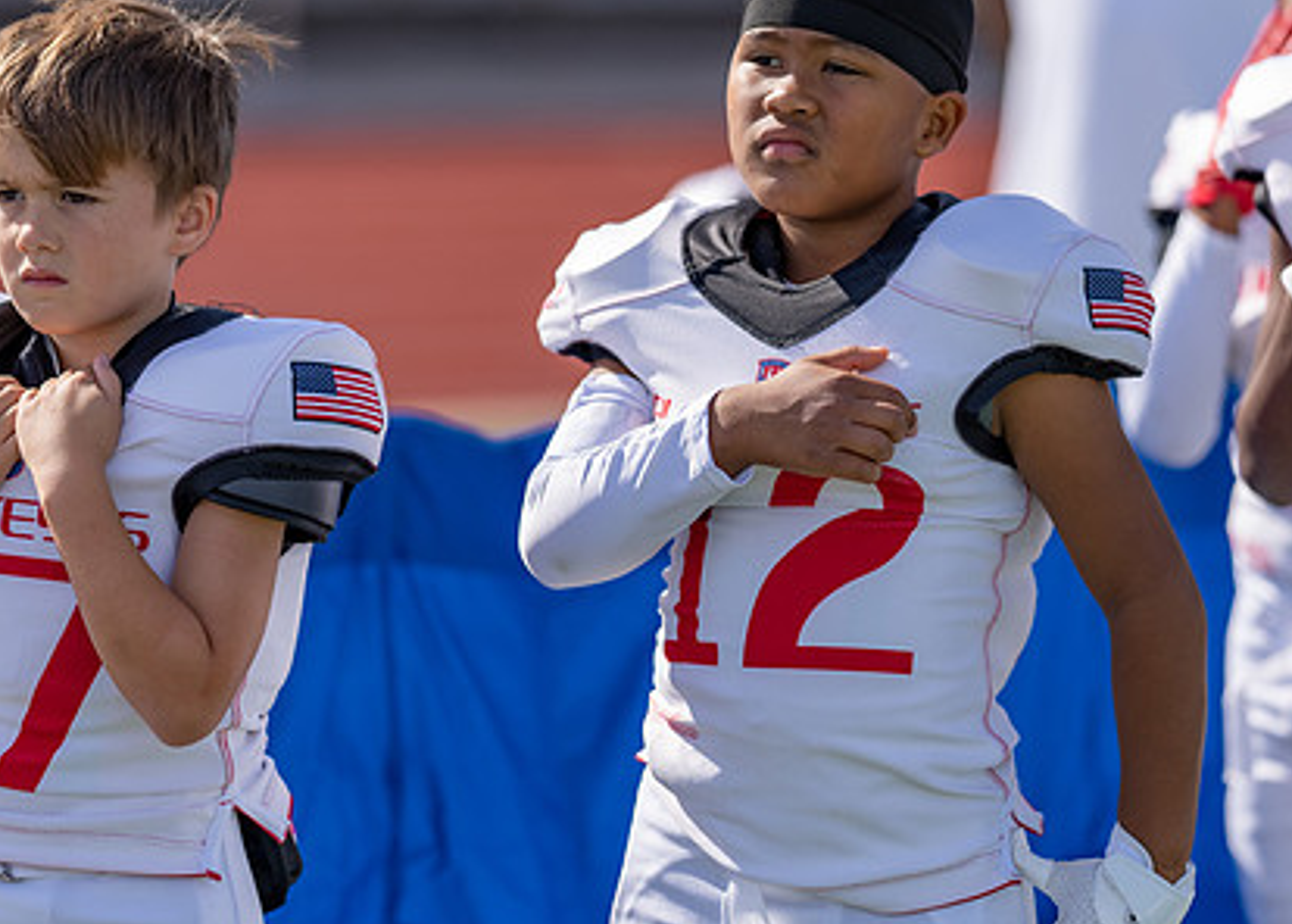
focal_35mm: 198
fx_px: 7268
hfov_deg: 10.2
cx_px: 849
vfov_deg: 7.3
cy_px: 381
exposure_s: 1/4000
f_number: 1.8
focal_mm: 135
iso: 100
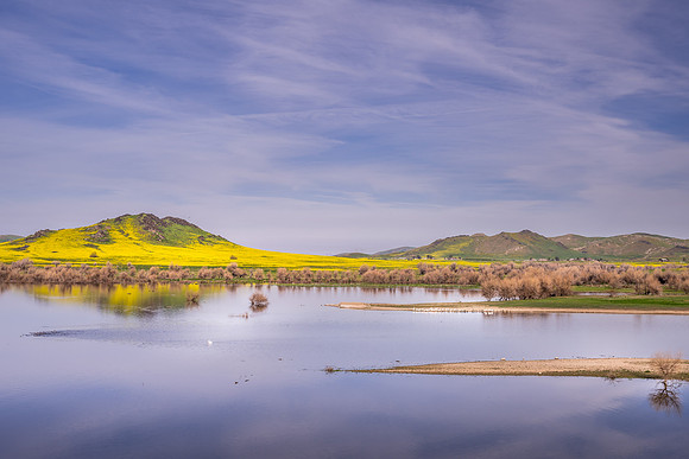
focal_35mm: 46
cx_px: 341
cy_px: 268
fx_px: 871
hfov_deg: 43.2
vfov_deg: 29.5
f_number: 9
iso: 64
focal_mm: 39
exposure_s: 1/100
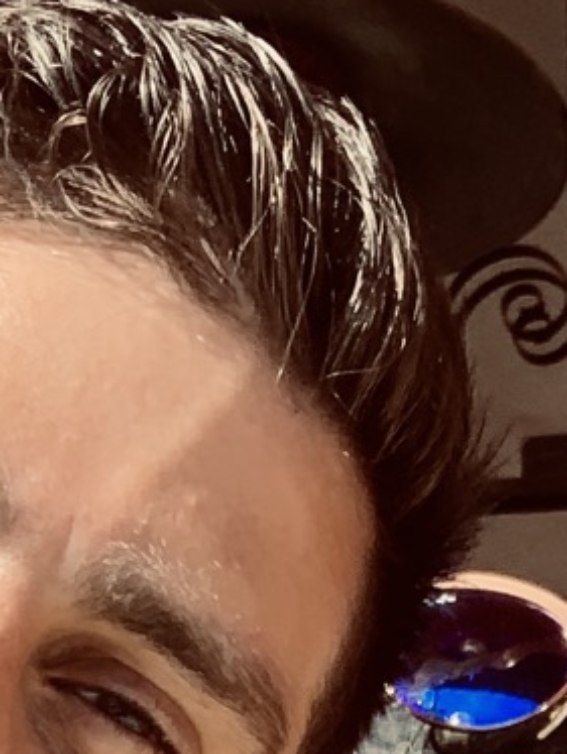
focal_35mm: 154
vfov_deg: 12.0
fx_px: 3359
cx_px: 856
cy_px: 1278
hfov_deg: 9.4
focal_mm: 2.87
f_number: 2.2
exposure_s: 1/673
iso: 16
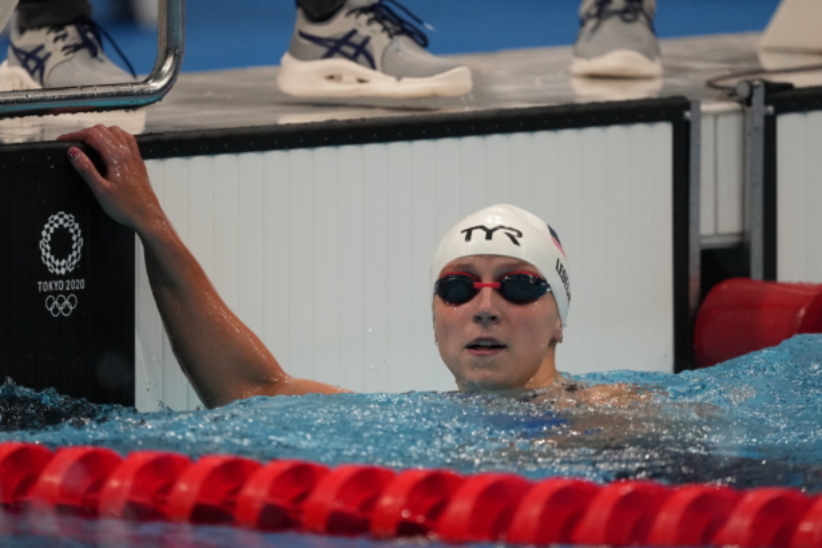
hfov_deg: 2.3
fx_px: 20548
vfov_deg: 1.5
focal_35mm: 900
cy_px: 274
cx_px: 411
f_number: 4
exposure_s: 1/3200
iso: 2500
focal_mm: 600
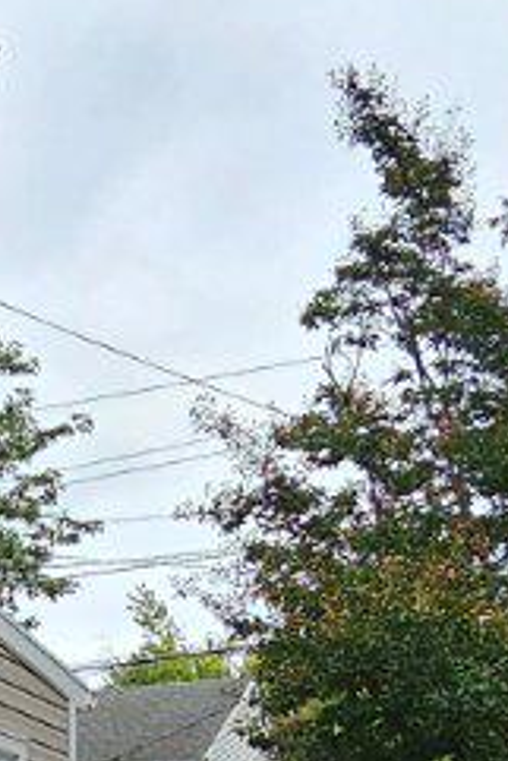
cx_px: -104
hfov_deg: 15.3
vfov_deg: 20.0
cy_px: 1184
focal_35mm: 86
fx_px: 1818
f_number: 2.2
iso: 50
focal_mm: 2.2
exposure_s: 1/661
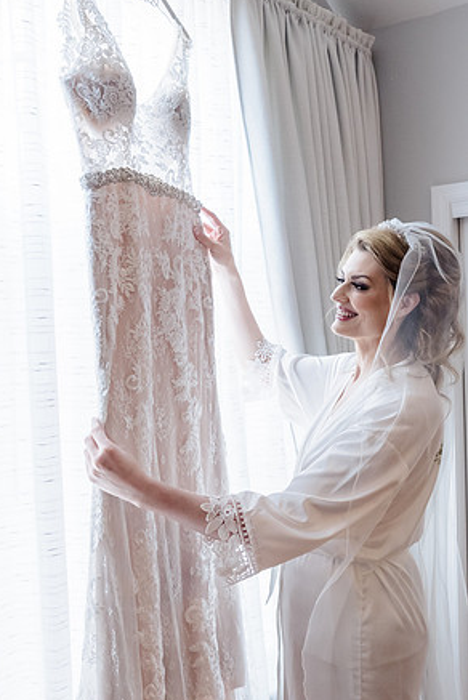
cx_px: 230
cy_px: 351
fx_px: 720
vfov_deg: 51.9
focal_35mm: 37
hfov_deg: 36.0
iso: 640
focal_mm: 24
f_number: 5
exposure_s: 1/160
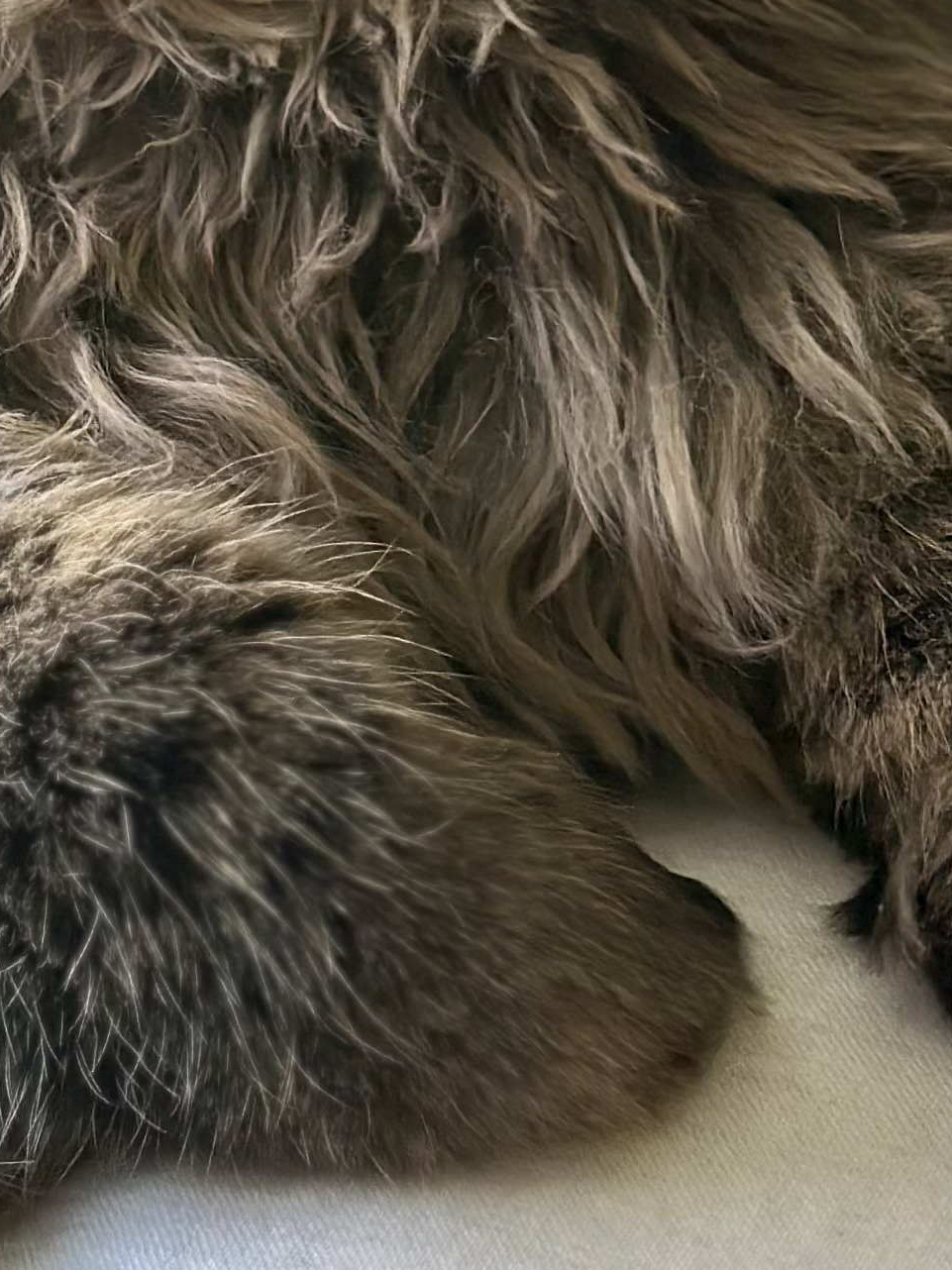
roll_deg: +0.0
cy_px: -246
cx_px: 28
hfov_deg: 9.8
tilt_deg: -27.7
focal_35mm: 151
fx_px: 5539
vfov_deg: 12.8
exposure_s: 1/60
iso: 160
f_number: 1.78
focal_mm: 6.86
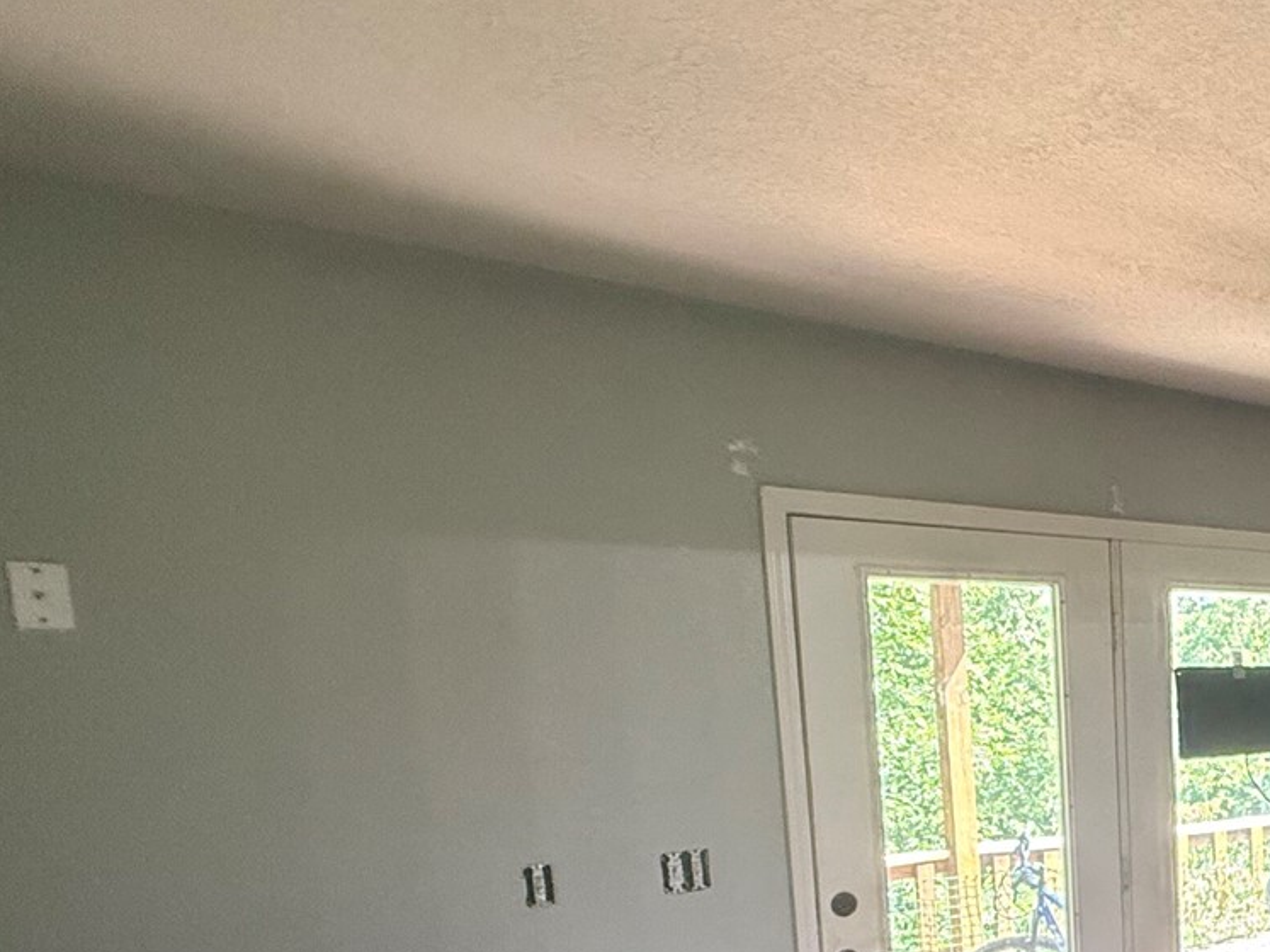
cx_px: 1493
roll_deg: -1.0
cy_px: 853
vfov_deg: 37.1
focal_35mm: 36
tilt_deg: -9.1
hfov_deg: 38.9
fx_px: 1321
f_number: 2.2
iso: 400
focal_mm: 2.22
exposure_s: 1/60
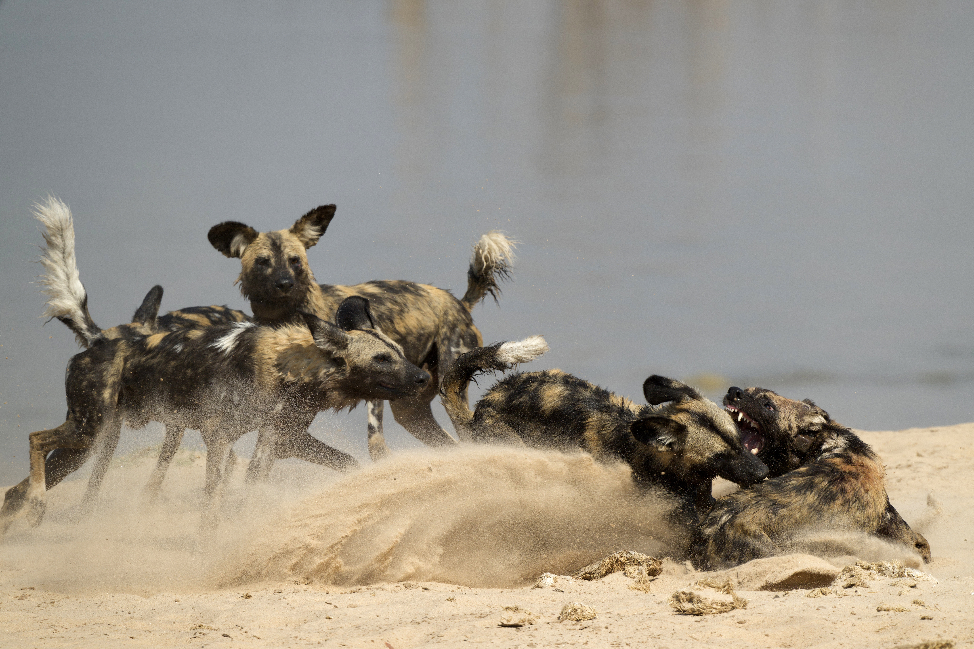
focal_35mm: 600
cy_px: 324
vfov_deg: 2.3
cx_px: 487
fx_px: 16232
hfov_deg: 3.4
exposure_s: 1/1250
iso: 400
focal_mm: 600
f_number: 10
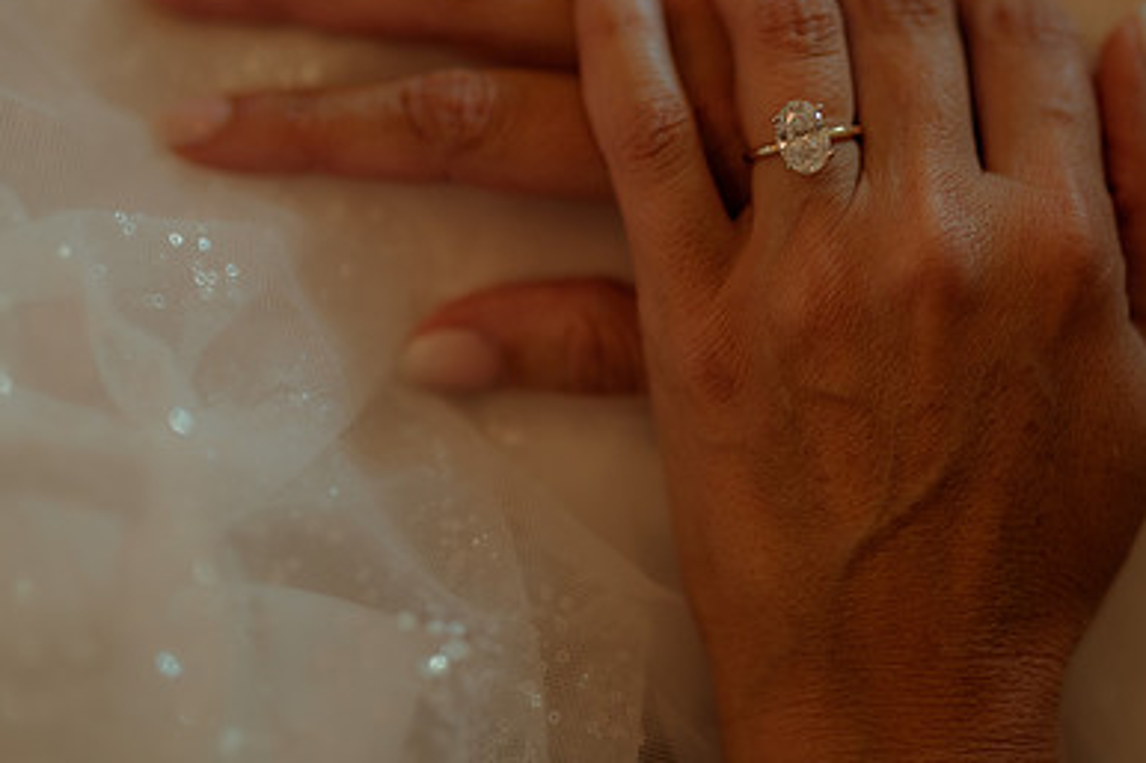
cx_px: 670
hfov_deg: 25.6
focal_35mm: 79
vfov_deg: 17.2
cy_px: 216
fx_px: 2514
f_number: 1.4
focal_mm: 50
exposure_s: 1/250
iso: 500
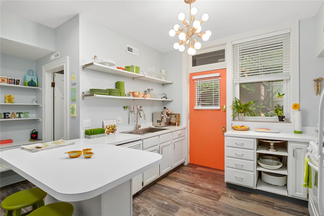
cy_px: 108
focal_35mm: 18
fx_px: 162
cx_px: 162
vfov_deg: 67.4
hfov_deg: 90.0
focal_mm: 9
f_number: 8
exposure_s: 1/5
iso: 400
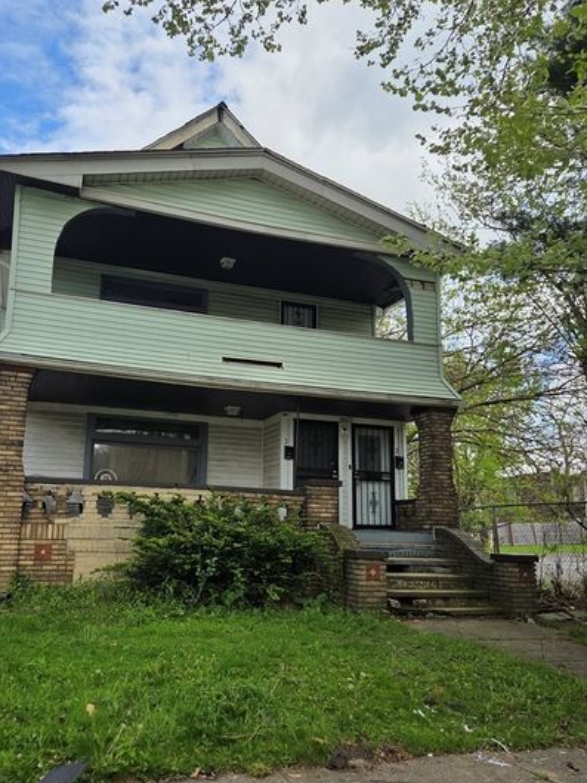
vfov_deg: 61.6
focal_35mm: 29
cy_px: 420
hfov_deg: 48.2
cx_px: 271
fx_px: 655
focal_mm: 5.4
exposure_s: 1/4885
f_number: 1.8
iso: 80
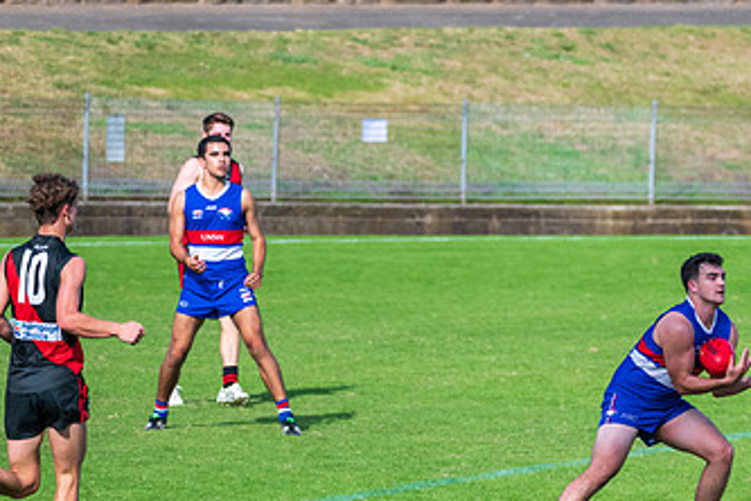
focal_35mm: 553
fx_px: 11535
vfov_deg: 2.5
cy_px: 318
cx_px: 787
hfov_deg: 3.7
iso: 800
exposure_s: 1/2000
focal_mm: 240
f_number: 6.3
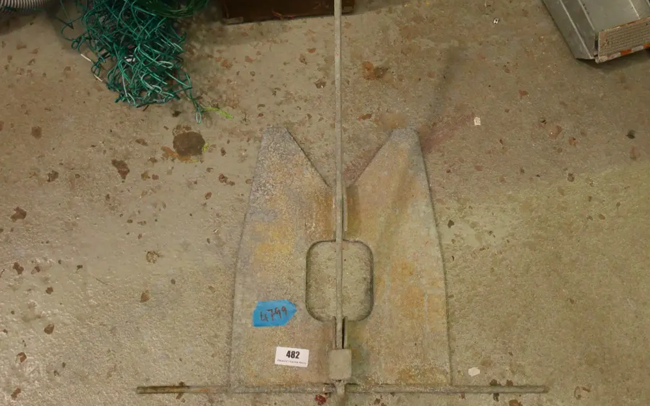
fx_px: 656
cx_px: 320
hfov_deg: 52.7
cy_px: 179
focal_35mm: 37
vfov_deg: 34.4
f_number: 4.1
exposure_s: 1/250
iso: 3200
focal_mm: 17
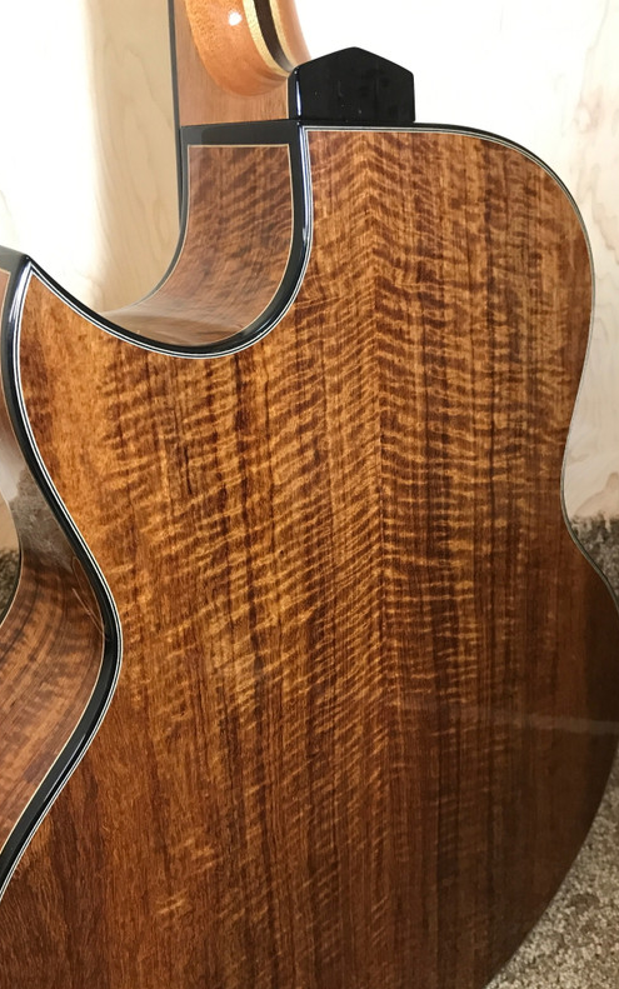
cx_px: 336
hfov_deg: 41.8
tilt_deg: -21.3
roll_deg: +1.2
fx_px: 809
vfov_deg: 62.9
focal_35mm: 30
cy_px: 490
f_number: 1.8
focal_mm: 3.99
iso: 64
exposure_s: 1/15
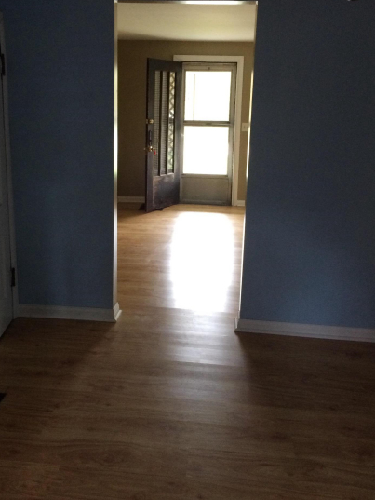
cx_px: 165
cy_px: 203
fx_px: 520
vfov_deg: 51.1
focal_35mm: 36
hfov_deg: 39.6
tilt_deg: -15.3
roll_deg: -0.7
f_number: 2.2
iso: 320
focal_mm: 4.15
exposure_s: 1/30
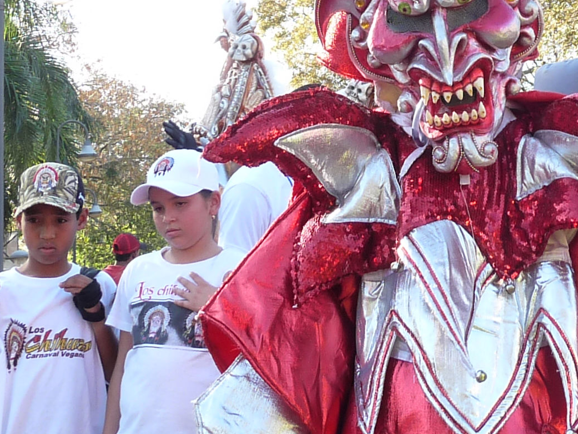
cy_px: 53
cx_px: 383
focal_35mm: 91
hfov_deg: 21.5
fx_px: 1520
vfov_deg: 16.1
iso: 160
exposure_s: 1/125
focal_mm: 4.8
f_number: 3.6
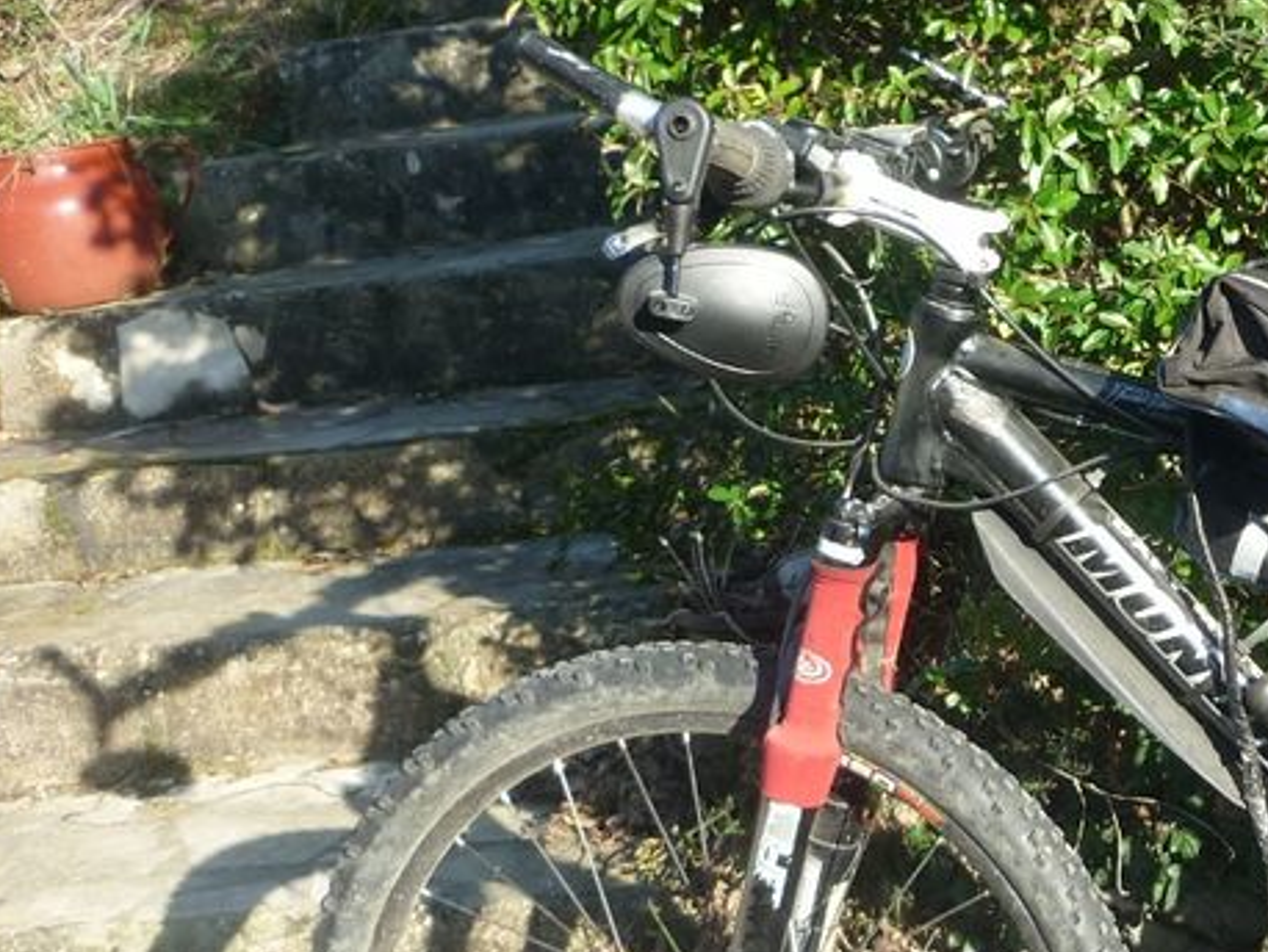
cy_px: 678
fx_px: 2639
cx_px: 1354
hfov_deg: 25.3
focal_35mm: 72
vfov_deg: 20.3
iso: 80
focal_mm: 5.5
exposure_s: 1/320
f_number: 2.8
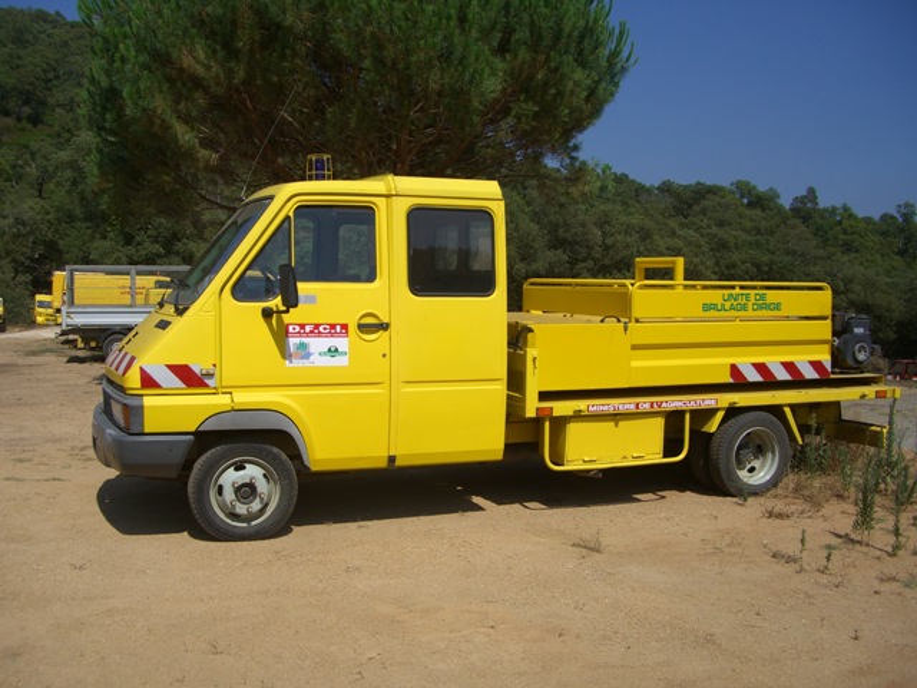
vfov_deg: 37.7
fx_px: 1007
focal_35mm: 38
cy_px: 344
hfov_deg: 49.0
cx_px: 458
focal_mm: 7.9
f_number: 5.6
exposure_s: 1/640
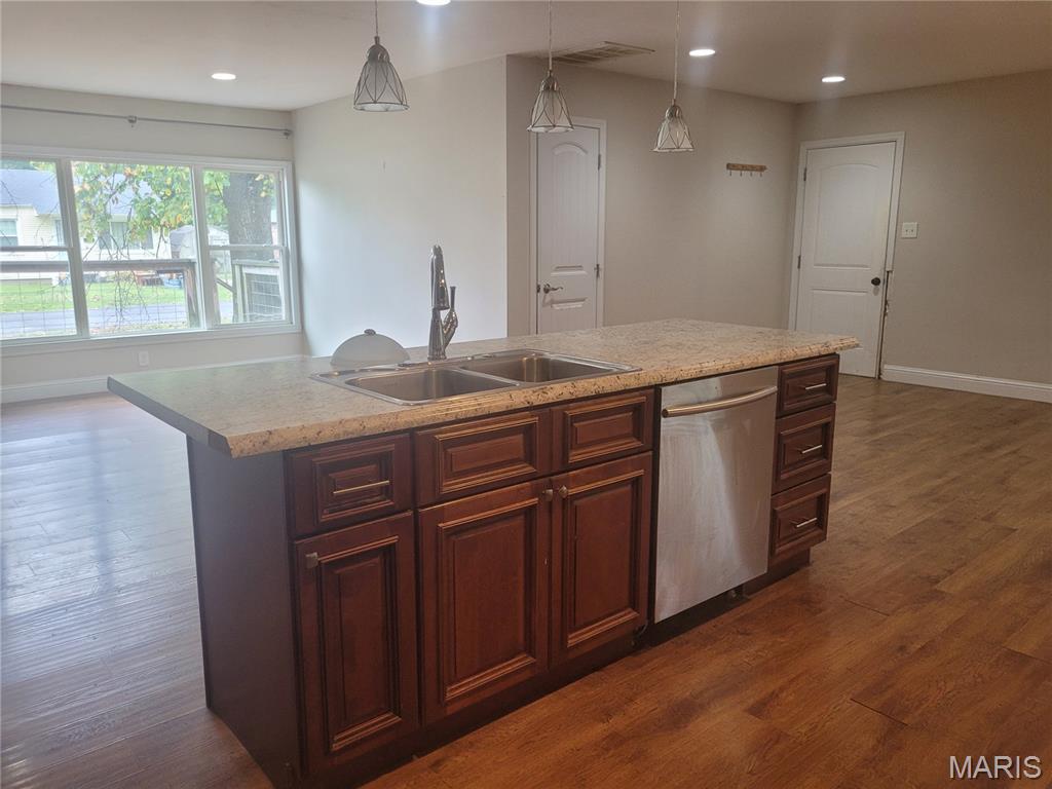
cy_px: 394
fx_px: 790
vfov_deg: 53.1
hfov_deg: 67.3
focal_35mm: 26
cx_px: 526
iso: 250
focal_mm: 5.4
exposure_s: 1/120
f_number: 1.8
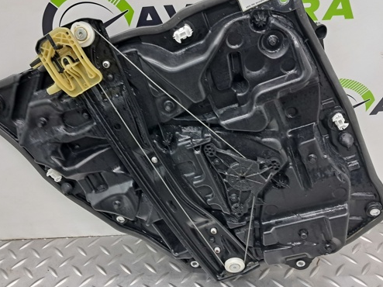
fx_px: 387
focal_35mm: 35
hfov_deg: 52.6
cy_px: 138
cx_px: 181
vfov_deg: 40.7
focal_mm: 4
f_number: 1.8
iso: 200
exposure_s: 1/50
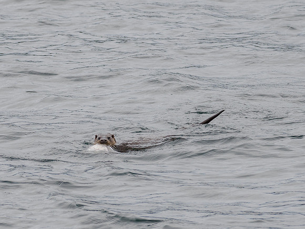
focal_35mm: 1154
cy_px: 169
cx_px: 124
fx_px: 10168
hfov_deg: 1.7
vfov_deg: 1.3
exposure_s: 1/1000
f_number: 4
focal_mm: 300
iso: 250
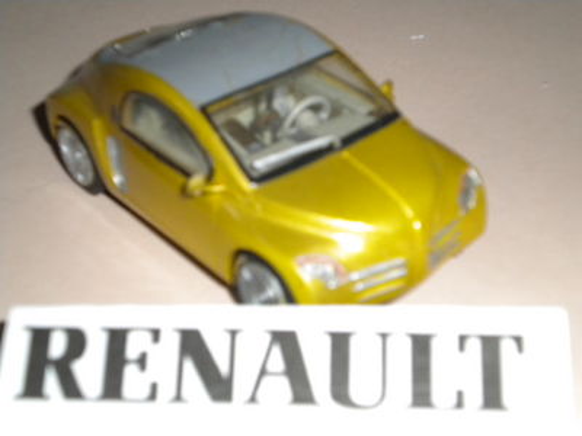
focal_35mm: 68
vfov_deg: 21.6
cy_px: 218
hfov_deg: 28.6
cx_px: 291
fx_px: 1143
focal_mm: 12.3
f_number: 4.6
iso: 400
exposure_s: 1/60
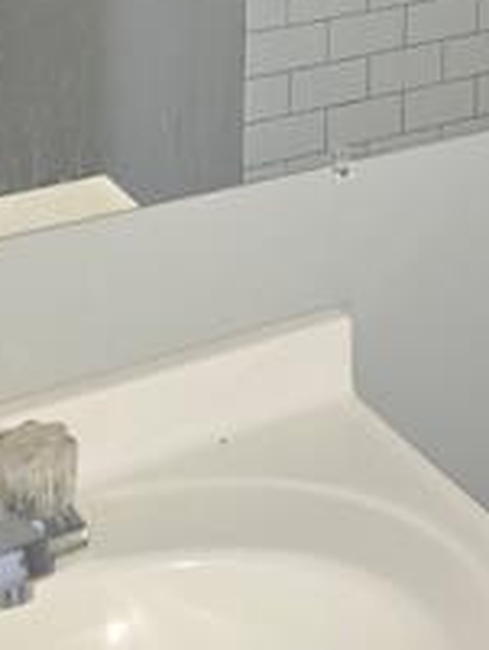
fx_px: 1656
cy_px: -204
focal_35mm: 88
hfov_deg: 16.4
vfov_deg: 20.3
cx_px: 495
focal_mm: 6.3
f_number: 1.7
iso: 500
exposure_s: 1/12
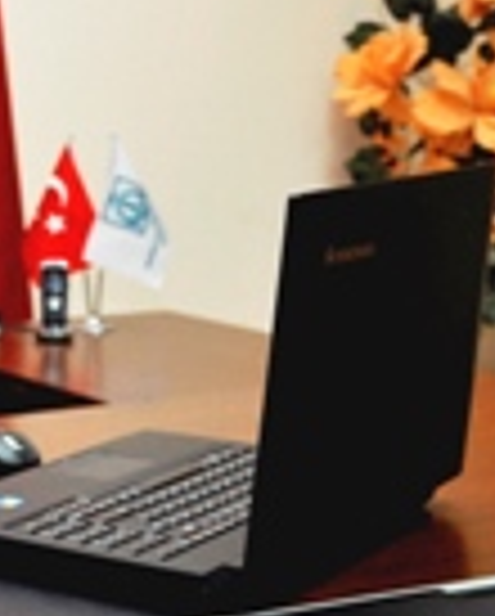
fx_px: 1764
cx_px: -472
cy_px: 67
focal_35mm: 97
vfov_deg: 19.5
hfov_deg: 13.7
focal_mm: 21
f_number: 4
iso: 200
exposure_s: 1/60
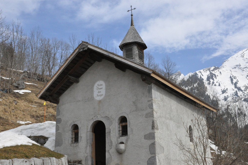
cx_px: 124
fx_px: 337
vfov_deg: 27.5
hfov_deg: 40.4
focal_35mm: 49
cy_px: 83
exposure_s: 1/1250
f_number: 18
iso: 3200
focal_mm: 32
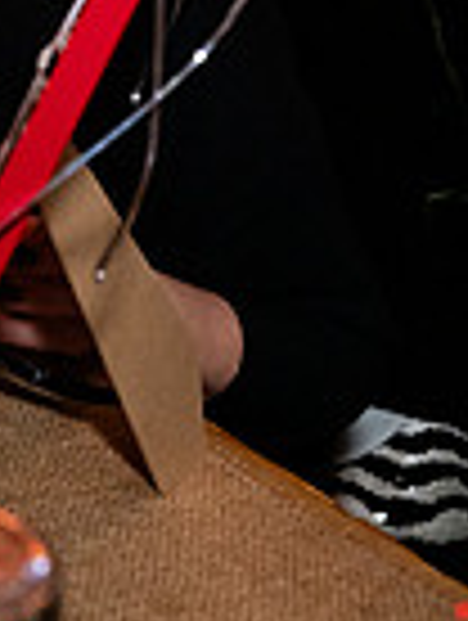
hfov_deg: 12.7
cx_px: -531
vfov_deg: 19.1
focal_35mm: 99
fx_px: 1779
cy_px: -34
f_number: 3.2
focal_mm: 24
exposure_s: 1/100
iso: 3200
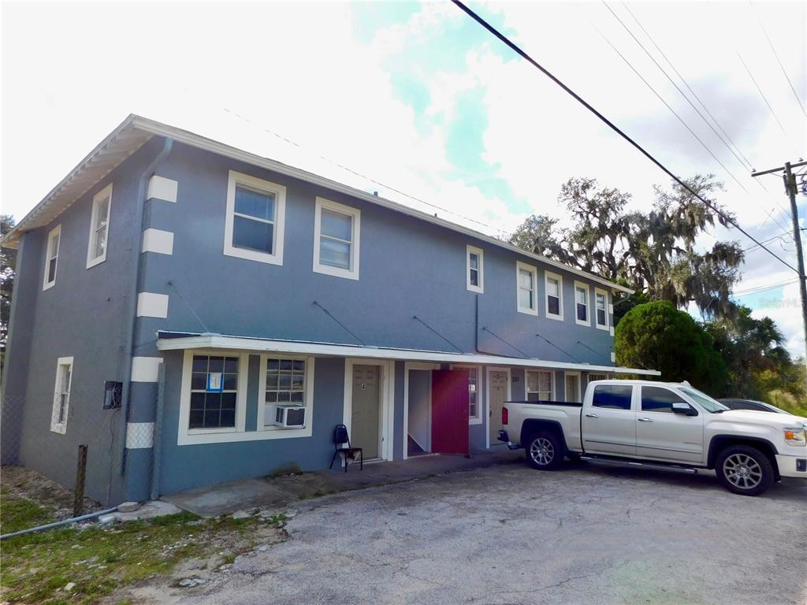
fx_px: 536
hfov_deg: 73.9
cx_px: 404
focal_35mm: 23
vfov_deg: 58.9
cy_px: 302
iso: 125
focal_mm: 4
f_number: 3
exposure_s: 1/1000
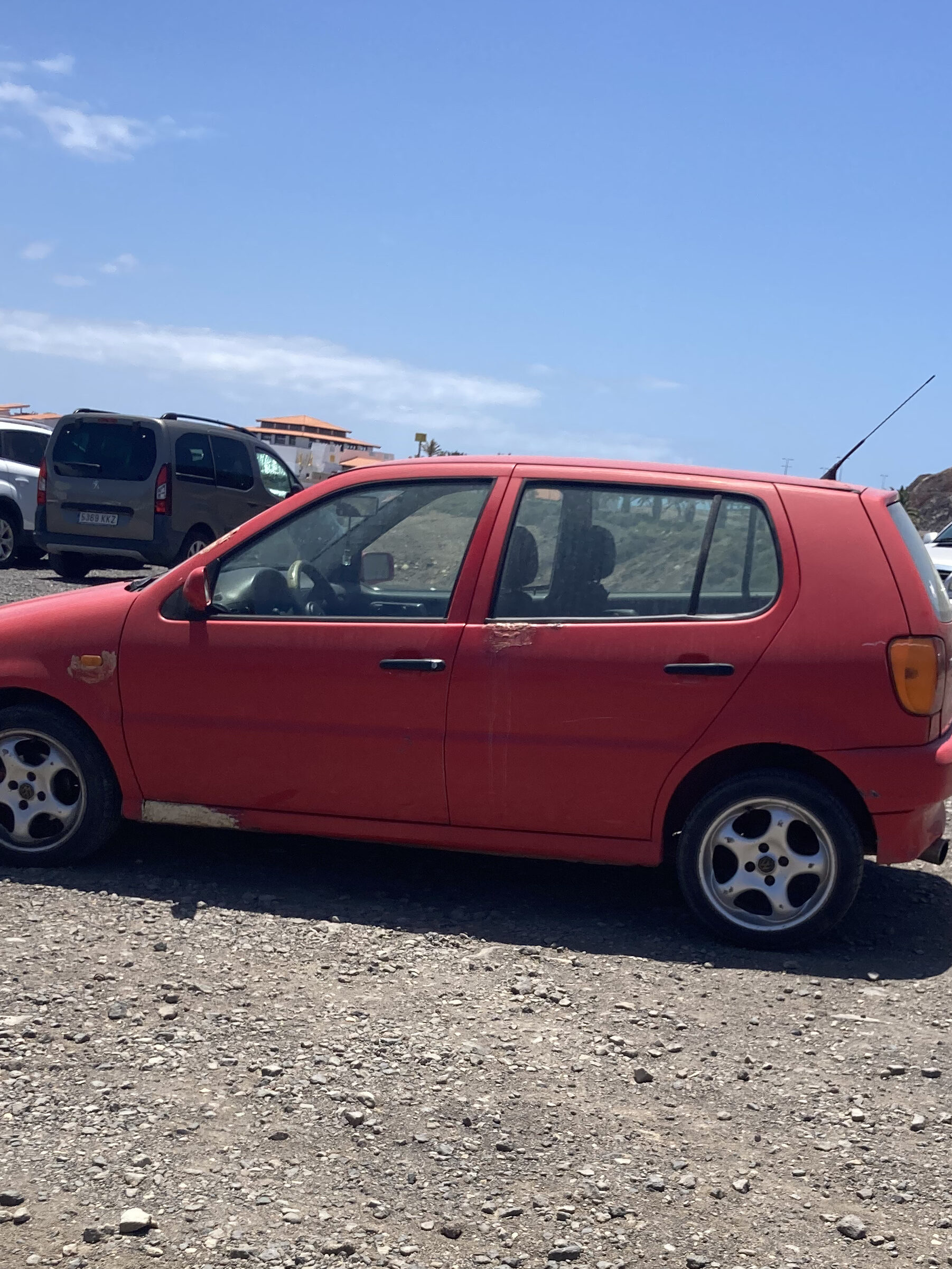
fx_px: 1027
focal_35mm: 28
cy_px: 634
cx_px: 476
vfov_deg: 63.4
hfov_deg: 49.7
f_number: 1.8
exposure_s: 1/2315
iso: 20
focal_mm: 3.99
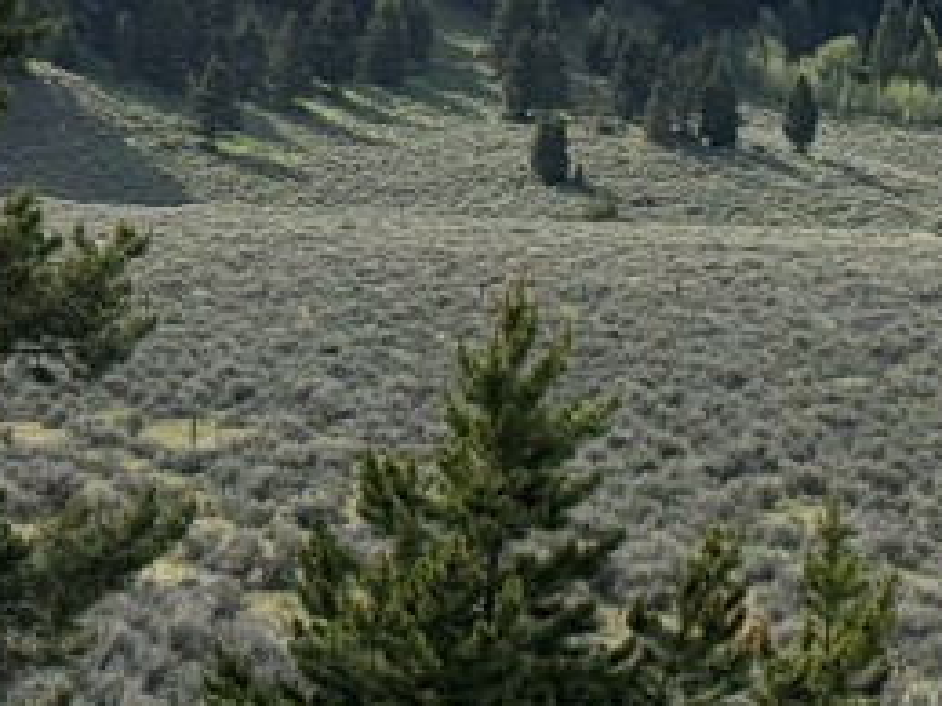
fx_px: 5168
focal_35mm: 190
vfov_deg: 7.8
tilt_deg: -1.6
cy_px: 87
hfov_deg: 10.1
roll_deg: -1.3
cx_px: 1404
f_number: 1.78
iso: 64
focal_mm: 6.76
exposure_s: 1/7937
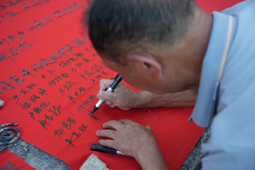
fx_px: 319
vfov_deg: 29.9
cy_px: 85
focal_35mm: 45
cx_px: 128
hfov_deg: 43.6
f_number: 4
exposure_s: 1/80
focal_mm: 45
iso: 125
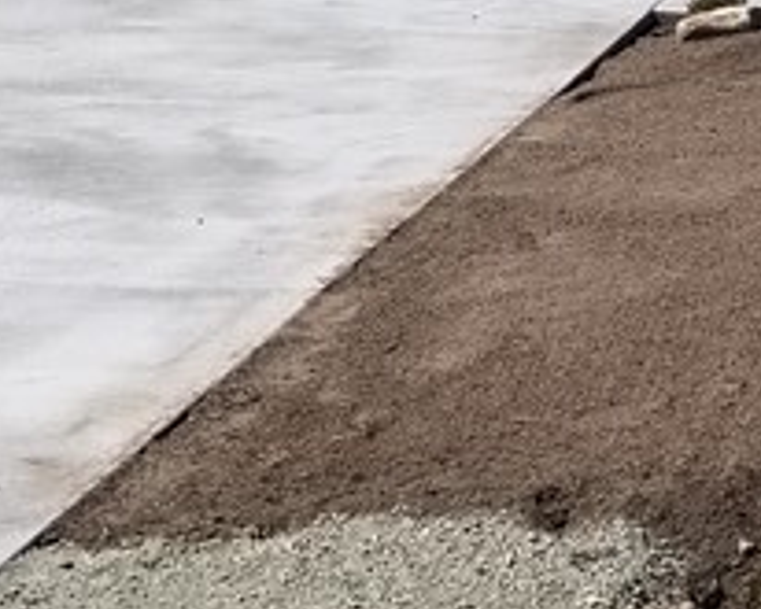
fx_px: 2839
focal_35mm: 126
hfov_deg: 15.0
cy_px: -384
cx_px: 739
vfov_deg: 11.6
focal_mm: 4.25
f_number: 1.7
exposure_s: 1/2912
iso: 50
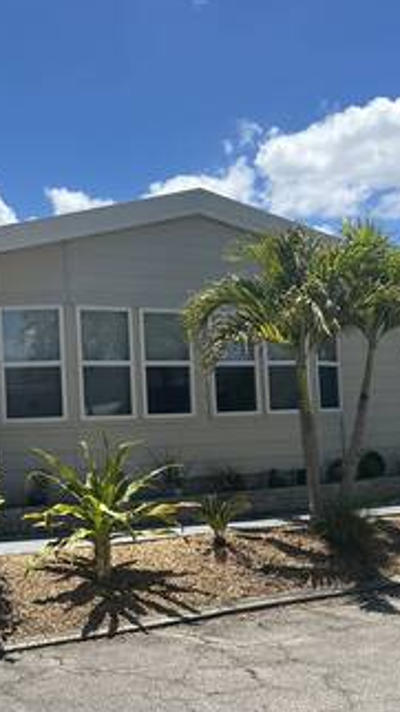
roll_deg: +2.2
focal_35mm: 45
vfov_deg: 45.3
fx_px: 849
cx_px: 95
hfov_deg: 26.1
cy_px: 413
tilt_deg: +0.4
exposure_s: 1/4831
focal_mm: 5.7
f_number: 1.5
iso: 50
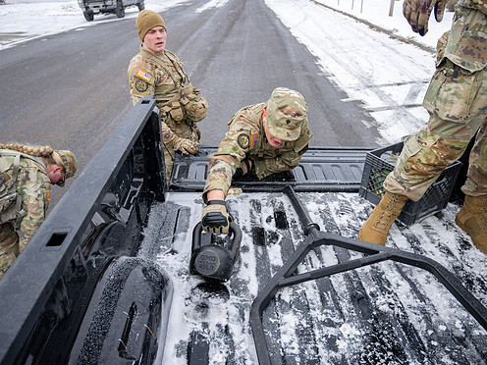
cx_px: 253
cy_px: 182
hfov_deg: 65.3
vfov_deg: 51.4
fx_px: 380
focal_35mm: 27
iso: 100
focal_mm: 24
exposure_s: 1/320
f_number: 4
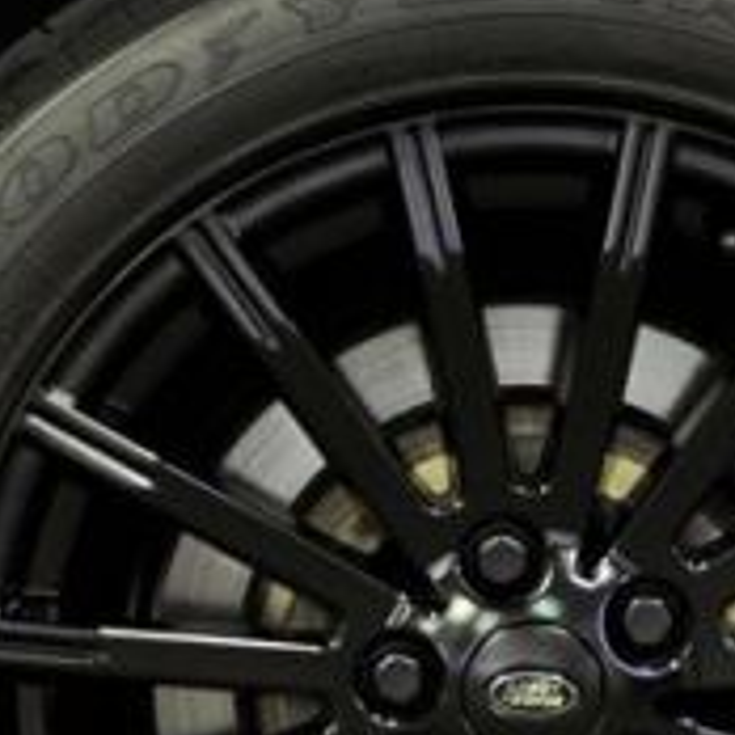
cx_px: 520
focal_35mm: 249
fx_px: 5982
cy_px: 686
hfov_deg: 7.0
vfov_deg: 7.0
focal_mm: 58
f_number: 5
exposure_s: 1/10
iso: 1600
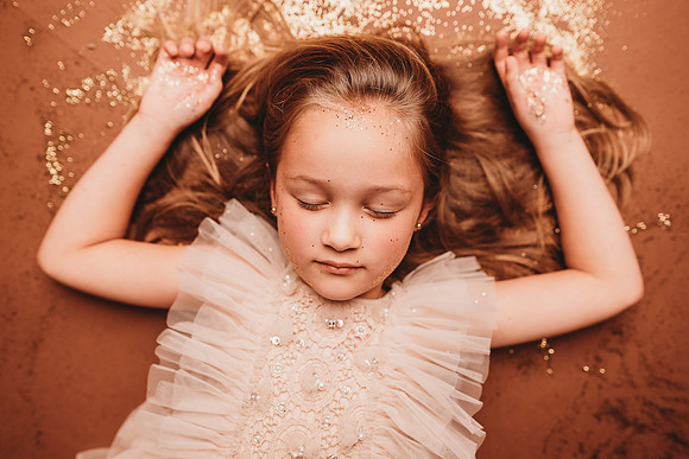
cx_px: 344
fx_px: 459
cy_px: 230
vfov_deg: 53.2
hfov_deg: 73.7
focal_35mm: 24
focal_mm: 24
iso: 160
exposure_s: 1/160
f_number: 2.8
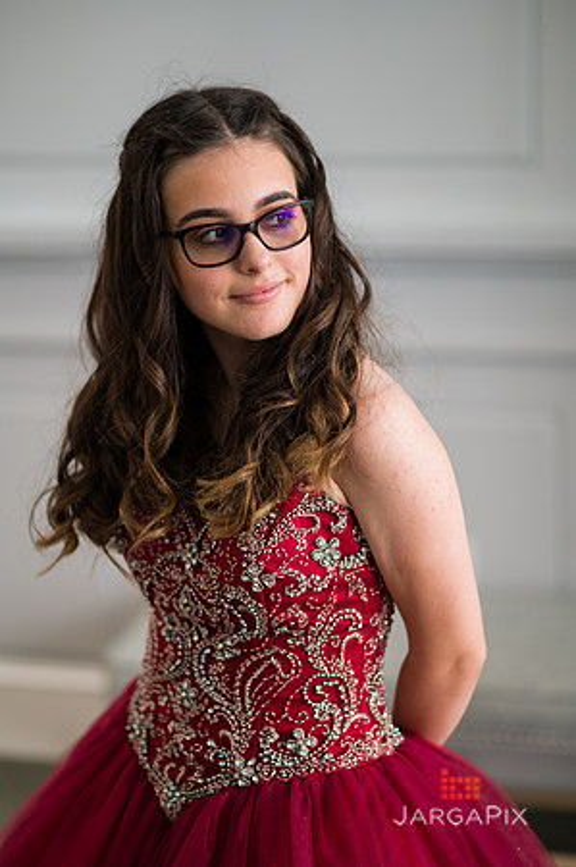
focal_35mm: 85
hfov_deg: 16.0
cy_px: 434
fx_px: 2045
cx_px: 288
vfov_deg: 23.9
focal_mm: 85
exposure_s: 1/200
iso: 320
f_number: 2
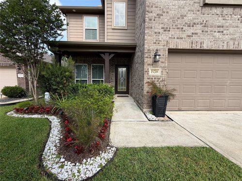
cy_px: 90
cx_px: 121
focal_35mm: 14
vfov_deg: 85.7
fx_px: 98
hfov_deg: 102.1
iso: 32
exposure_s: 1/770
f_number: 2.2
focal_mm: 2.22
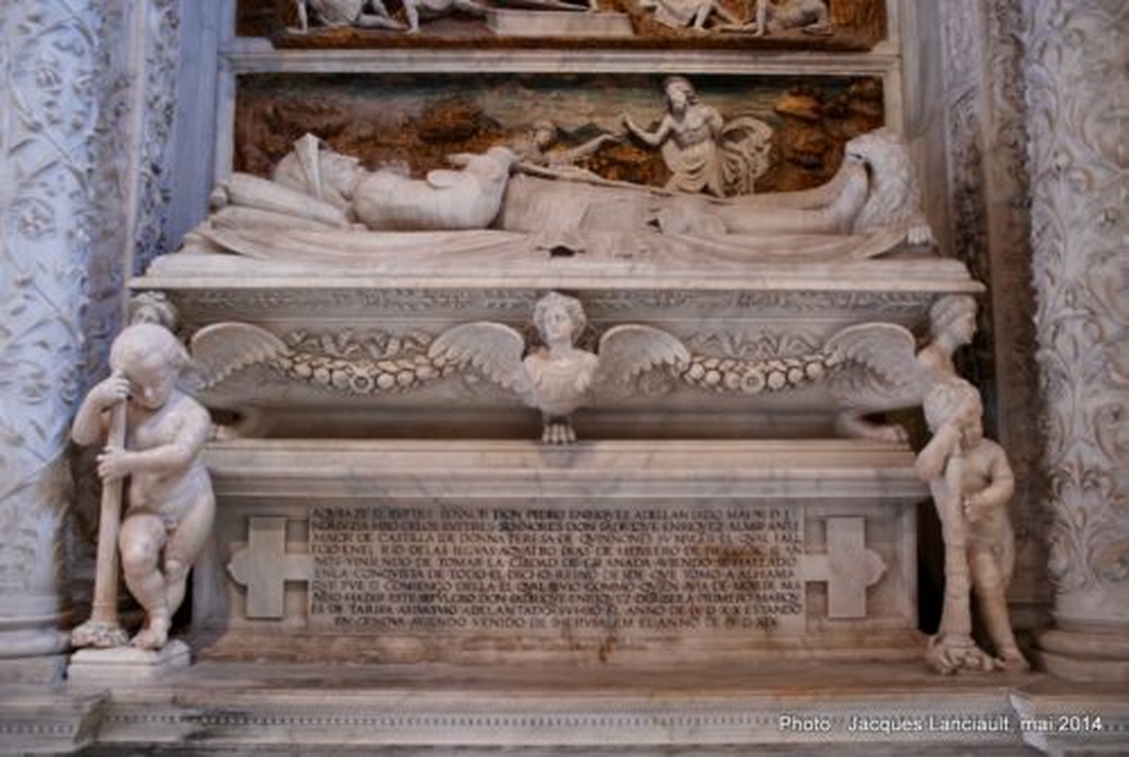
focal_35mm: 33
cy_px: 378
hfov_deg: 57.2
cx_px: 564
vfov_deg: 40.1
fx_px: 1036
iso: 400
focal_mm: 22
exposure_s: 1/5
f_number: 3.8
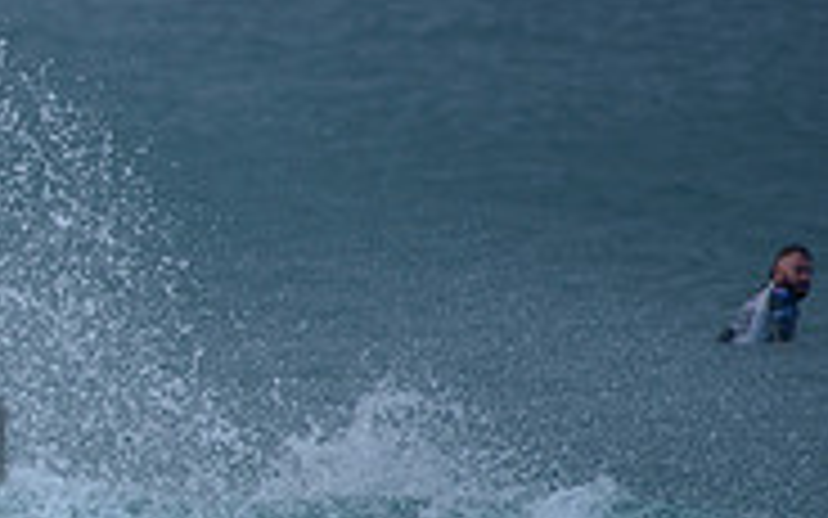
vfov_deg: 0.8
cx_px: -468
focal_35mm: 1637
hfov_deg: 1.3
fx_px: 36940
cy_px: 381
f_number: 5.6
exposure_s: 1/2000
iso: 320
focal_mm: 500
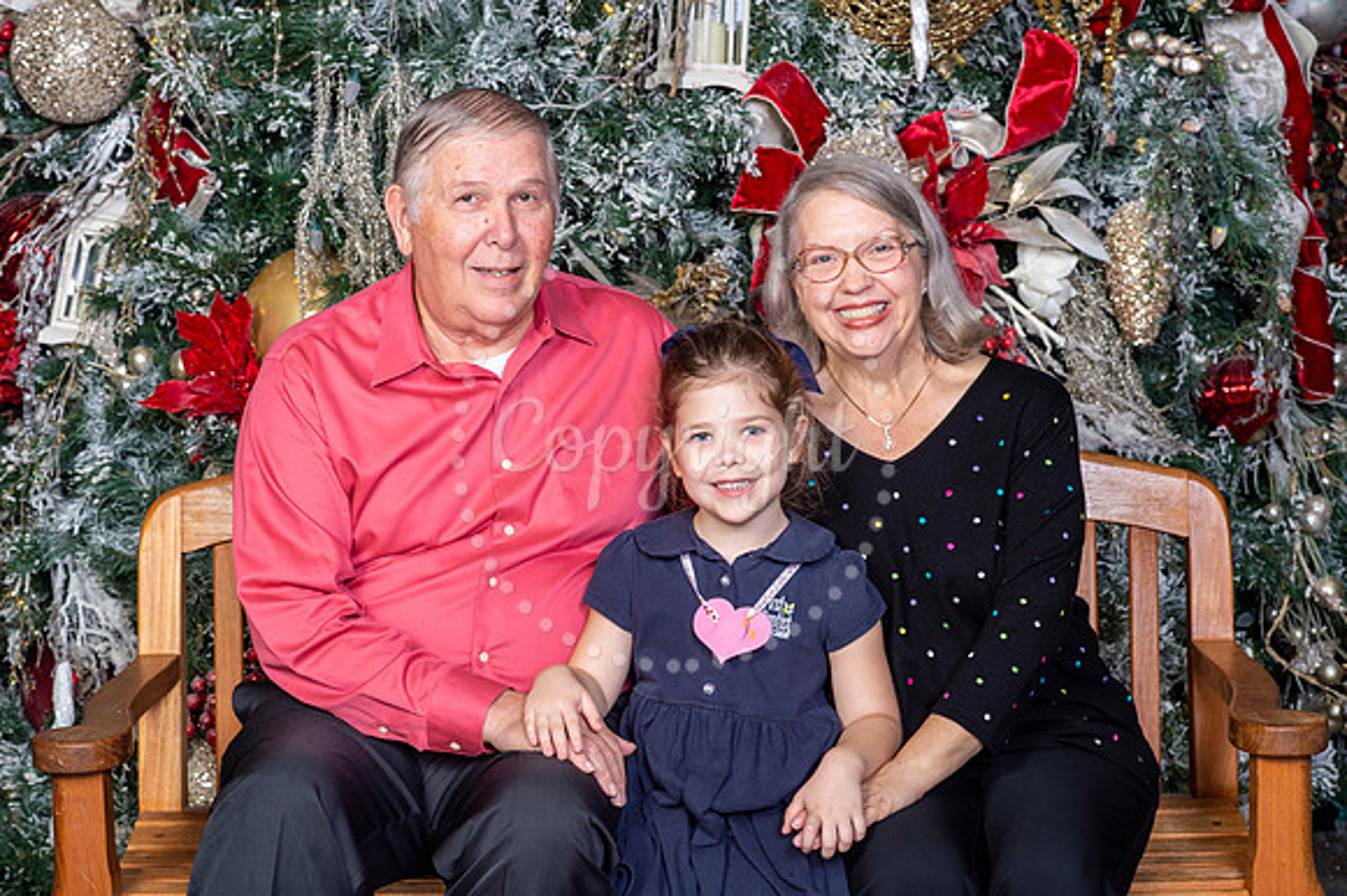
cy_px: 448
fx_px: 3178
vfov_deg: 16.1
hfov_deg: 23.9
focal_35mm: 85
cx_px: 674
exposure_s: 1/125
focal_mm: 85
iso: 400
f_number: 8
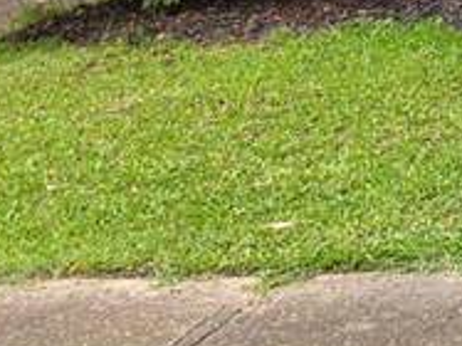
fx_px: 1681
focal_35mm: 126
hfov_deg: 12.3
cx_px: 1114
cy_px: -373
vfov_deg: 10.6
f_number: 1.8
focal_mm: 5.4
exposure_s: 1/120
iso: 32
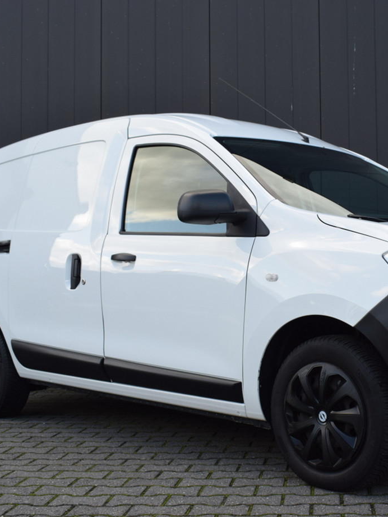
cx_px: 305
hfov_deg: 26.3
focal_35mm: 55
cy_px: 261
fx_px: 818
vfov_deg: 35.1
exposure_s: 1/250
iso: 400
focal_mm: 25
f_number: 8
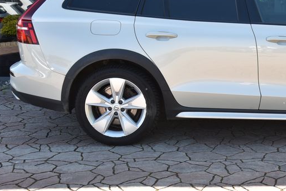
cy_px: 59
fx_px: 556
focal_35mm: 70
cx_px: 271
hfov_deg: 27.5
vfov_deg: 19.4
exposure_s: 1/200
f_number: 7.1
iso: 500
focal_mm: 35
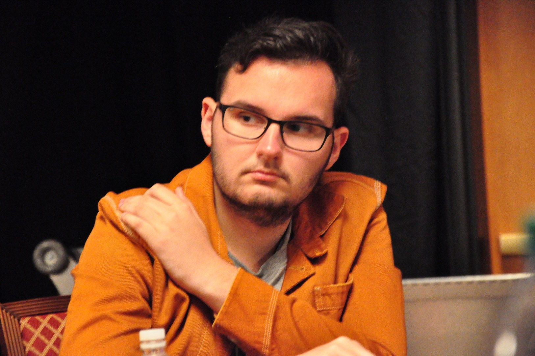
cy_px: 178
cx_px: 268
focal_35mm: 158
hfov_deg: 13.1
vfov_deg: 8.7
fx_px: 2338
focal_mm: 105
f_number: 5.6
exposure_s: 1/40
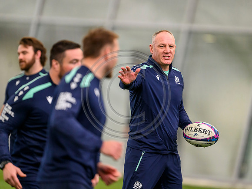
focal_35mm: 440
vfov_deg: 3.4
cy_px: 93
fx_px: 3199
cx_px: 144
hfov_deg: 4.5
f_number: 2.8
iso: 5000
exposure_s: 1/2500
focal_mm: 400
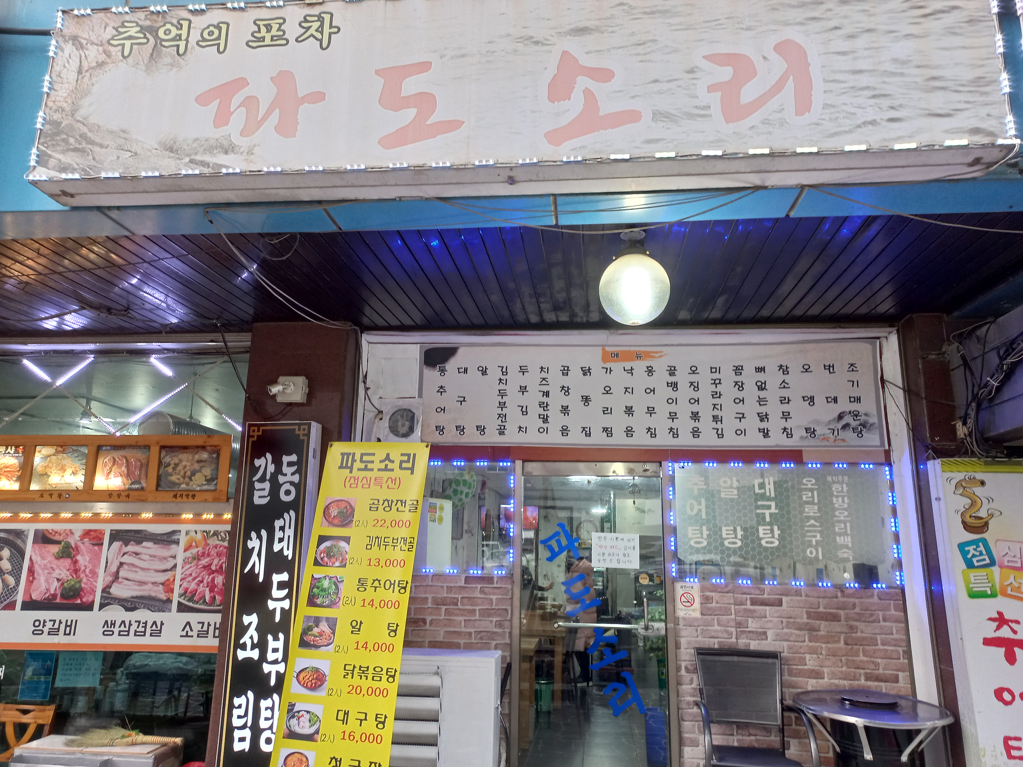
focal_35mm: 25
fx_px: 739
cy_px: 384
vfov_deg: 54.9
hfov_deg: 69.4
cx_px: 512
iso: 200
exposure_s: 1/49
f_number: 1.8
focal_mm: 4.6
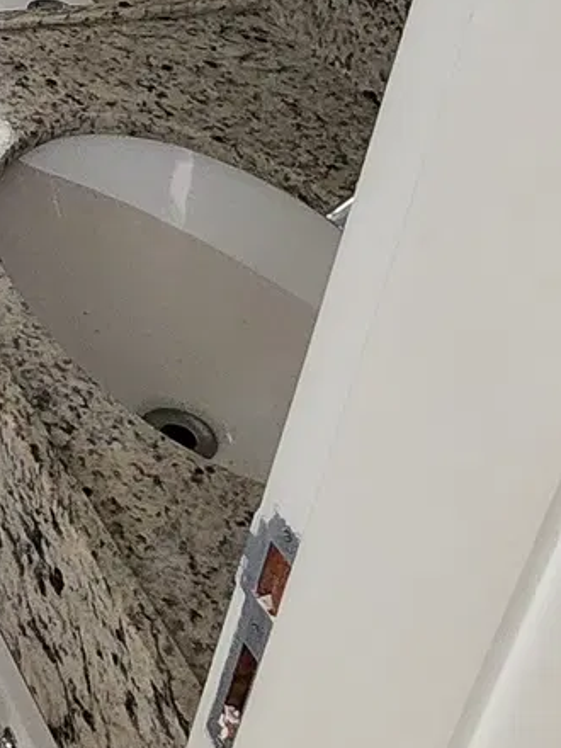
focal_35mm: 63
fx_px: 1361
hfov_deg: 19.2
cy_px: -88
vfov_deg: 27.9
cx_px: -362
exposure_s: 1/30
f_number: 2.2
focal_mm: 2.2
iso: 640
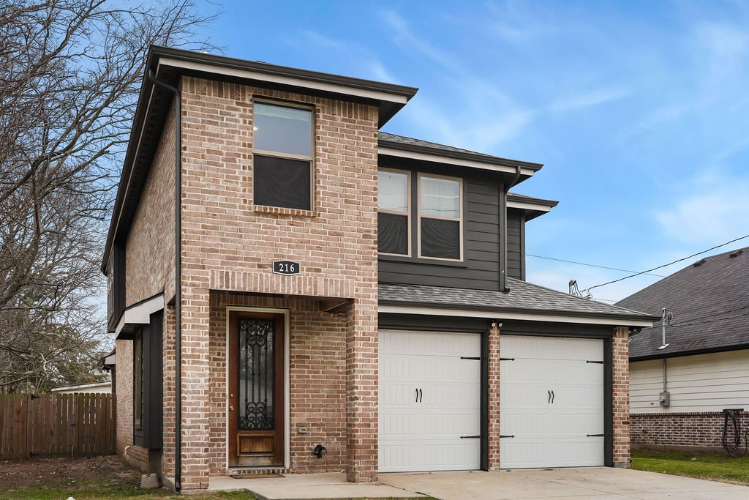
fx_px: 743
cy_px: 250
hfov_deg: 53.5
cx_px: 374
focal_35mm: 36
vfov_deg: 37.2
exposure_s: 1/250
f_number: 7.1
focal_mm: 35.7
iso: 640
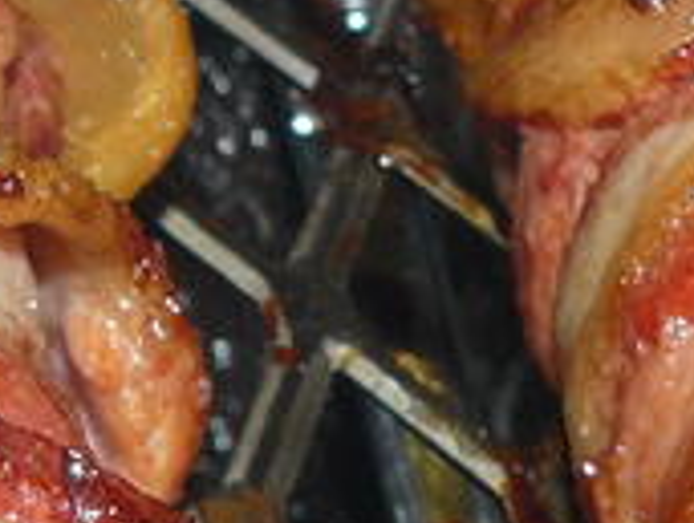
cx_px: -248
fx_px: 3797
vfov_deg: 7.9
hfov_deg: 10.2
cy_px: 322
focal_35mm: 189
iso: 100
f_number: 4
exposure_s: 1/30
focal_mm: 6
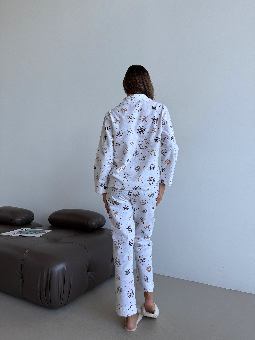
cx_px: 128
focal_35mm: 24
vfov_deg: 71.6
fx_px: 236
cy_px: 170
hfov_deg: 56.8
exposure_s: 1/298
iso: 80
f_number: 1.78
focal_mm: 6.76
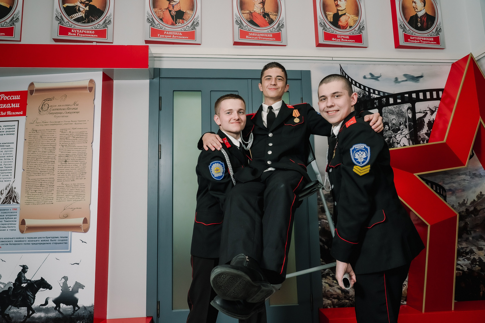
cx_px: 242
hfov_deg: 73.7
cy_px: 162
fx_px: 323
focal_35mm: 24
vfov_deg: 53.1
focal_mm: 24
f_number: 6.3
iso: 1000
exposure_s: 1/160
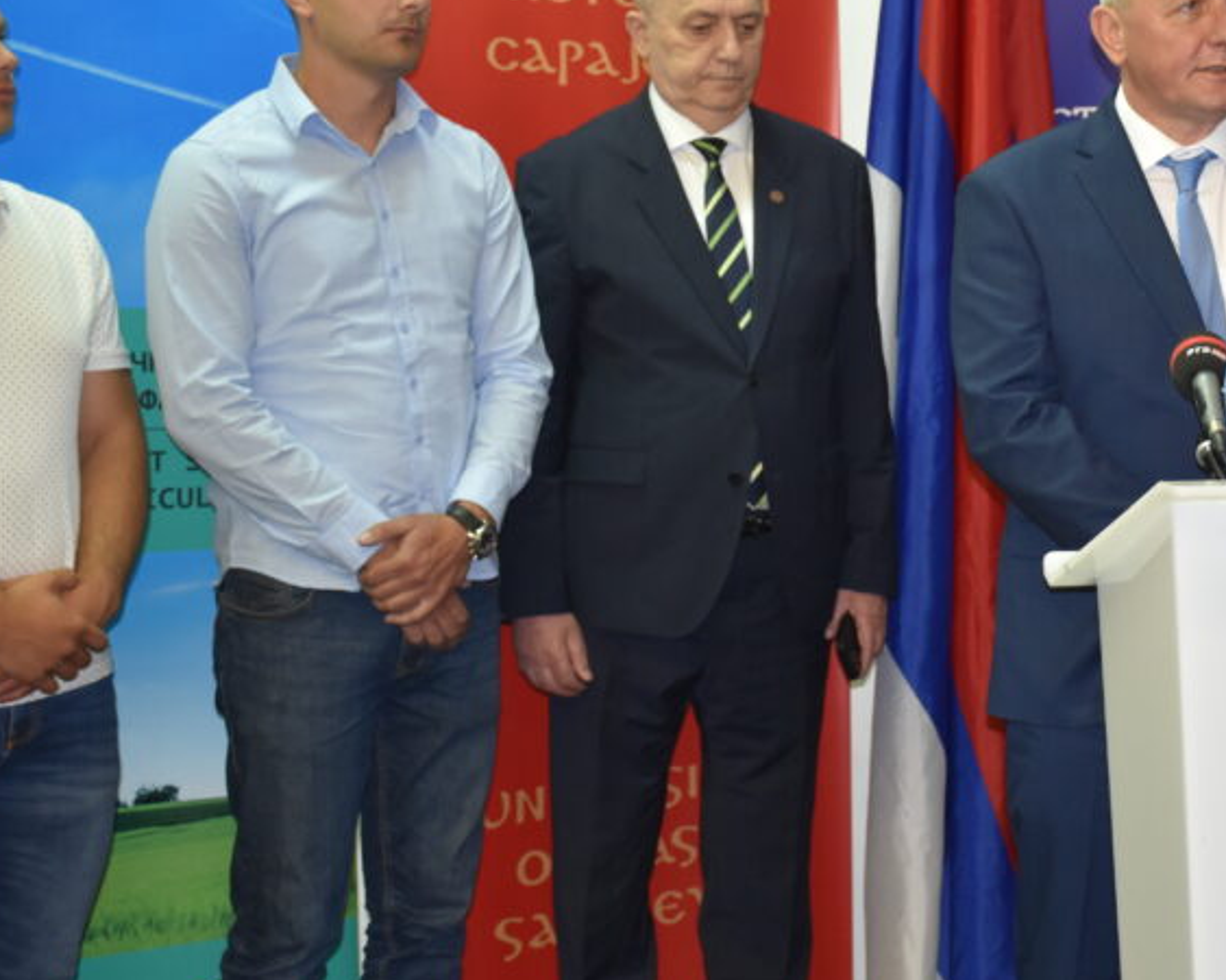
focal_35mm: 82
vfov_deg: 18.7
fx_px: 2974
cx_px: 1093
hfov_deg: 22.7
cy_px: 448
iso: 1000
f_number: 4
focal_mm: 32
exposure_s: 1/60
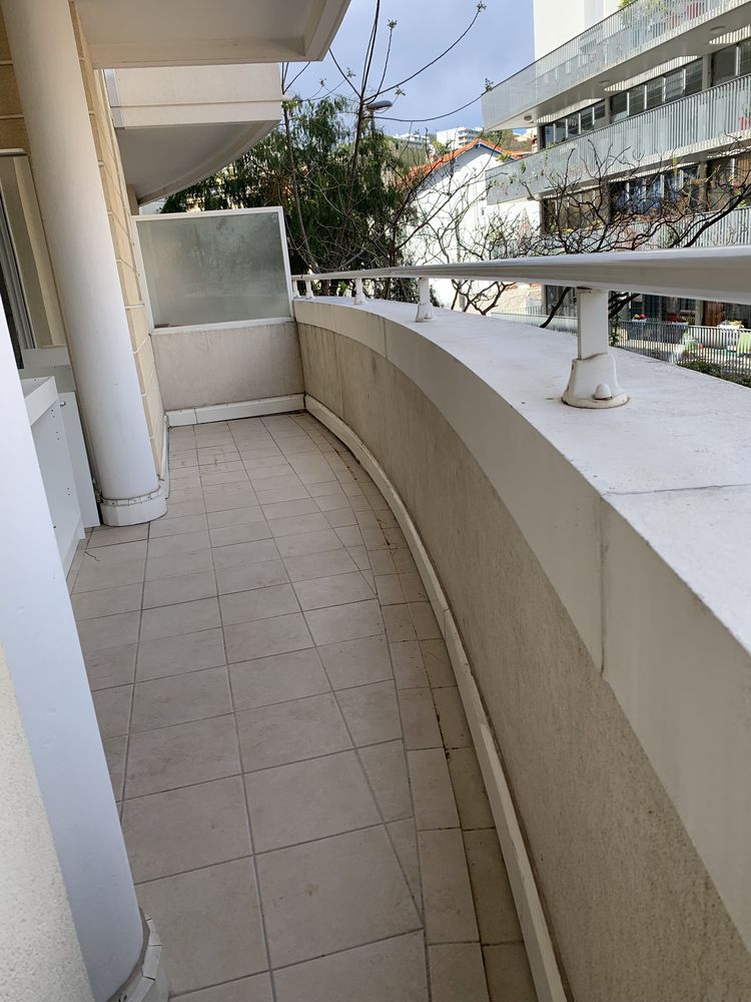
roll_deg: +7.1
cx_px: 376
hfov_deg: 53.1
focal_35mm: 26
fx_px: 752
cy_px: 501
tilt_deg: -15.3
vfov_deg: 67.3
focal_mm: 4.25
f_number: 1.8
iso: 25
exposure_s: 1/765
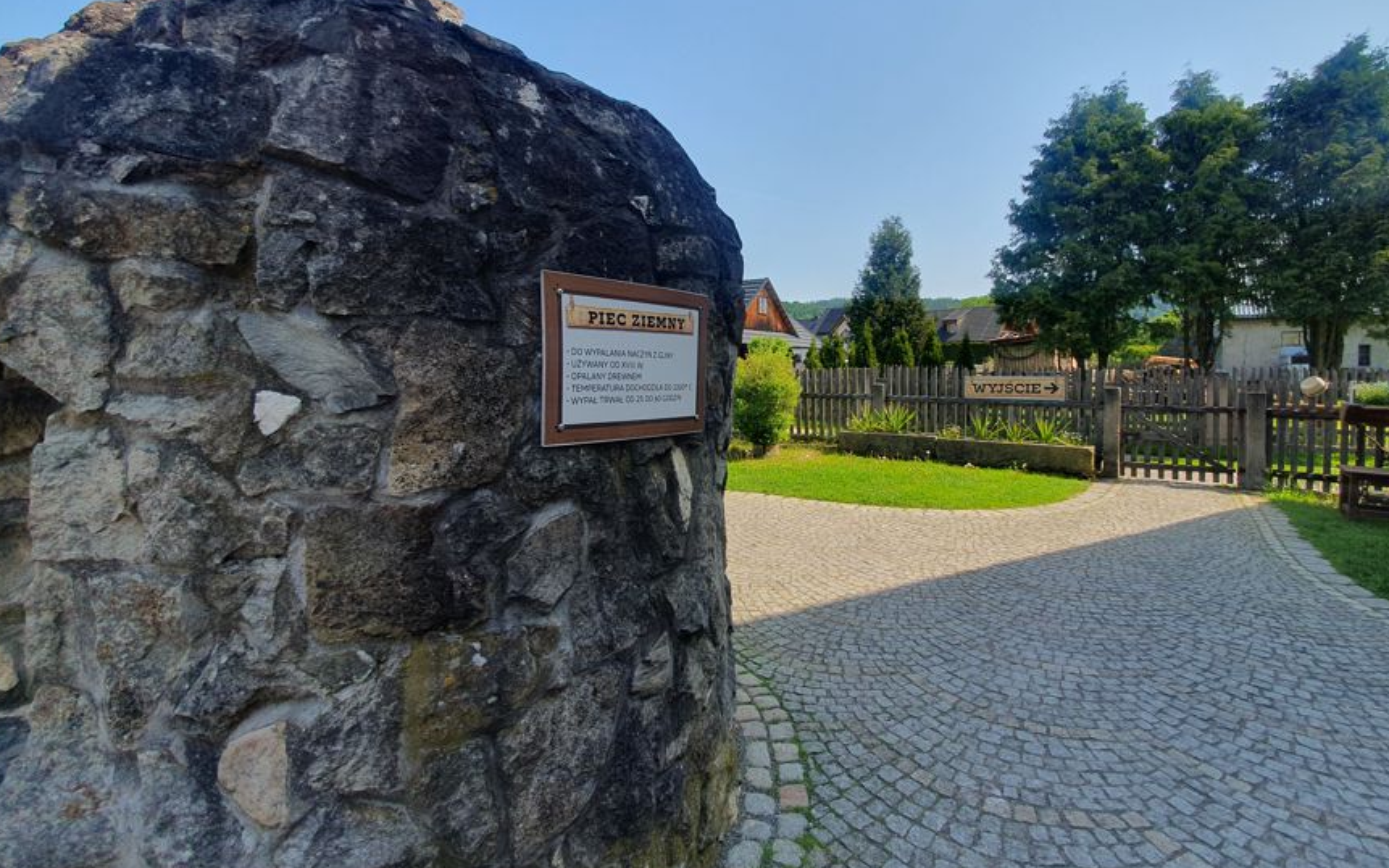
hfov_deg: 97.7
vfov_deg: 71.0
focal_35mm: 16
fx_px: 606
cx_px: 736
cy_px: 379
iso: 50
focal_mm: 1.8
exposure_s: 1/720
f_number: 2.2
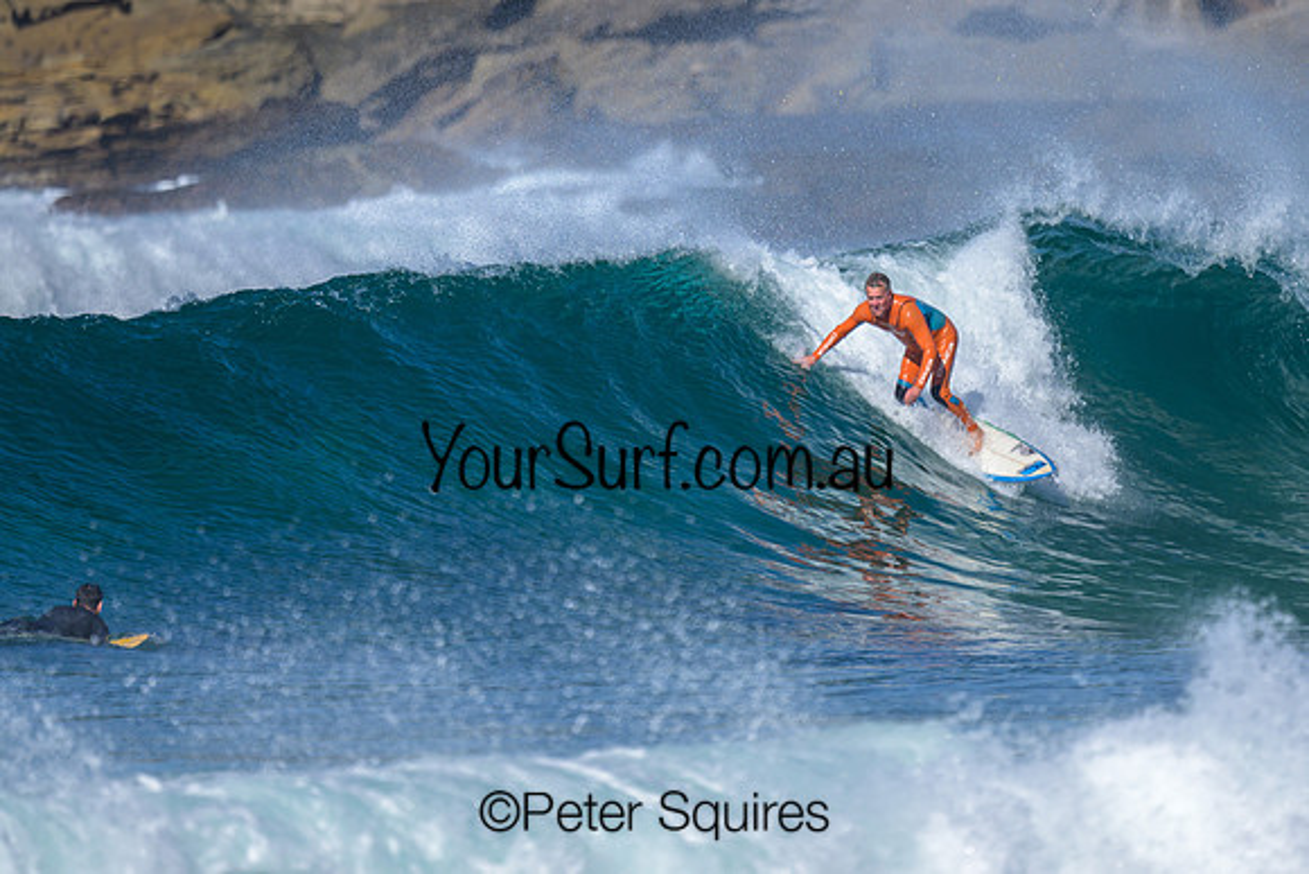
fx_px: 40003
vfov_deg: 1.3
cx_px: 705
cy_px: 341
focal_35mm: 1100
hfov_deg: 1.9
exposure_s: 1/2000
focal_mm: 800
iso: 250
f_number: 6.3
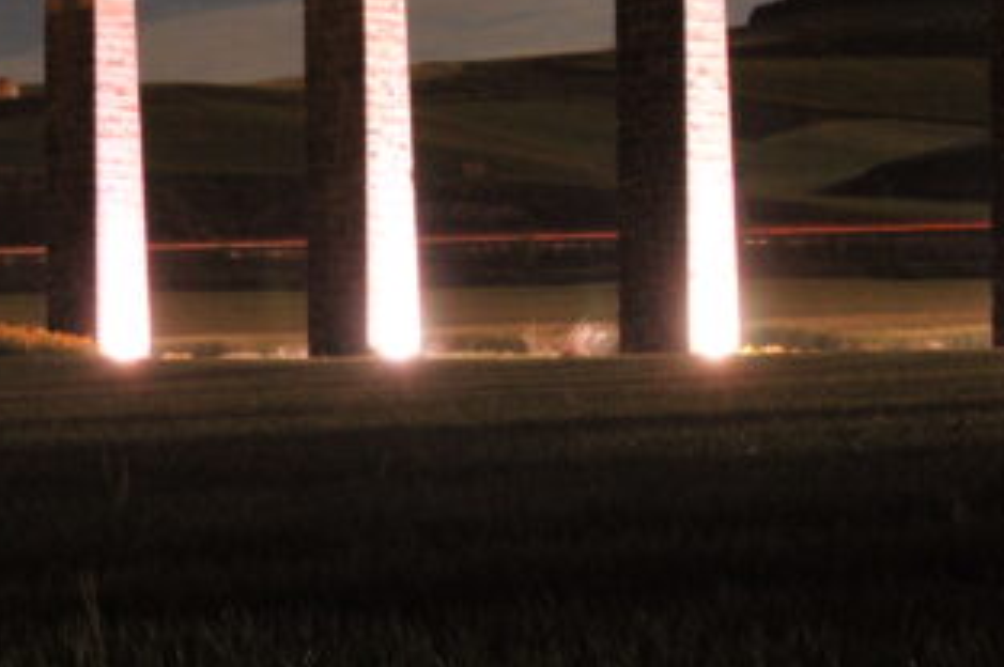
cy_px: 382
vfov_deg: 12.7
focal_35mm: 108
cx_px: -154
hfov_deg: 18.1
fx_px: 3009
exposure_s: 30
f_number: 9.5
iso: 560
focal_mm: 22
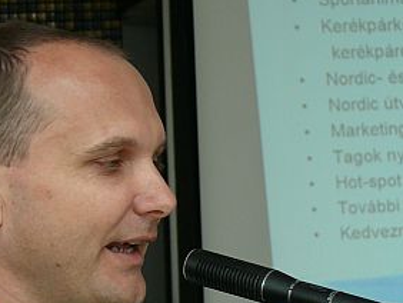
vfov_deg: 5.8
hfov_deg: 7.8
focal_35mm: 255
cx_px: 147
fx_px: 2971
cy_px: 190
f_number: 3.2
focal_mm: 19
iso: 100
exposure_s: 1/125
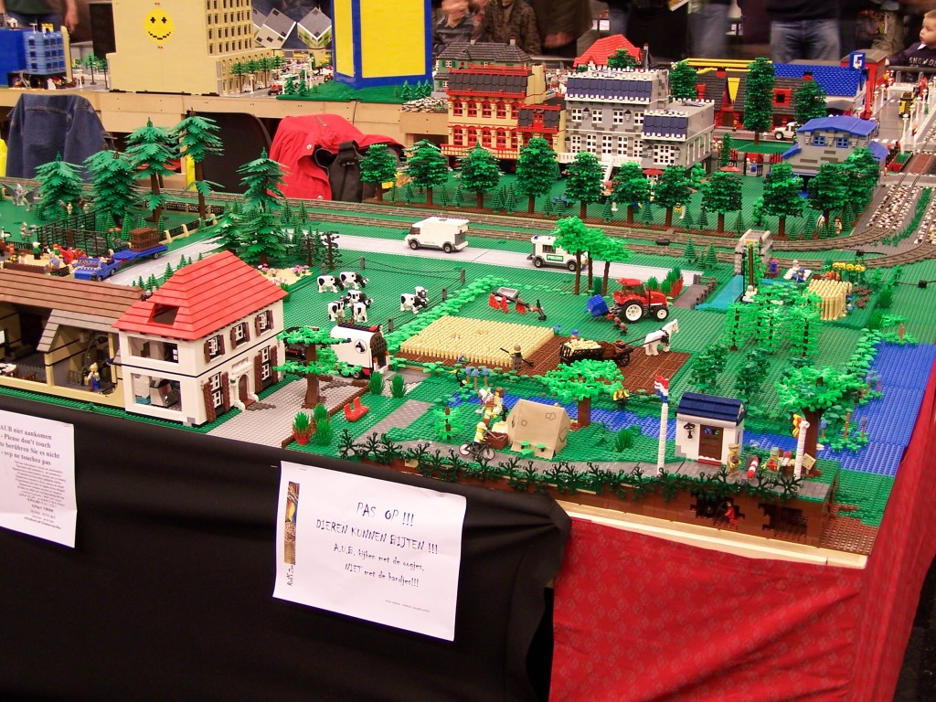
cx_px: 468
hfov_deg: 37.5
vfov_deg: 28.6
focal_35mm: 51
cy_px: 351
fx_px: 1379
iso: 80
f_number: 3
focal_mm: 8.5
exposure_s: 1/2
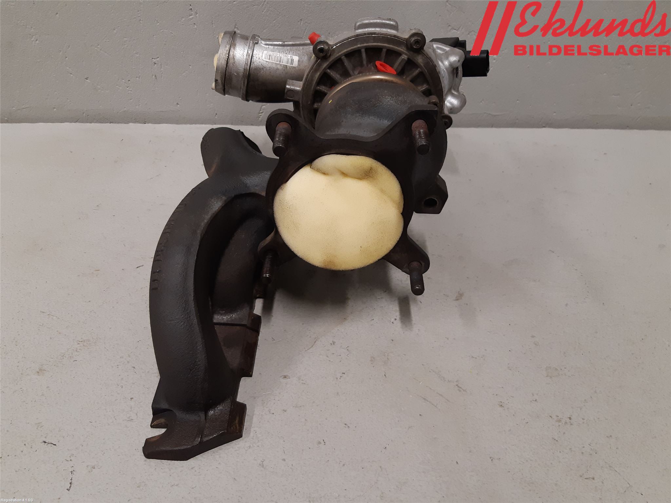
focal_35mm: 26
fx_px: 504
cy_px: 252
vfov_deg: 53.1
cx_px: 336
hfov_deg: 67.3
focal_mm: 3.93
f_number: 1.7
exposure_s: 1/50
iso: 125
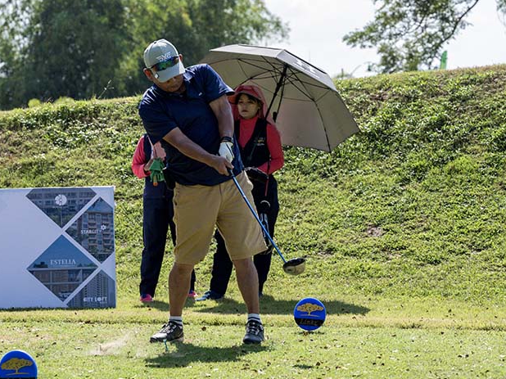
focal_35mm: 133
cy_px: 169
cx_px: 206
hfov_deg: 14.8
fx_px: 1943
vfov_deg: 11.1
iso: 1250
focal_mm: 89
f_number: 4.5
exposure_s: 1/5000
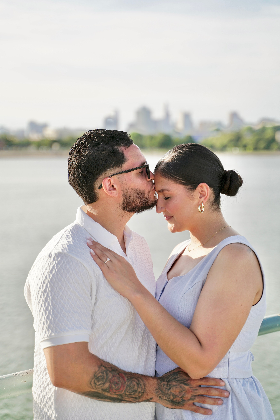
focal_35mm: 63
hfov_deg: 21.6
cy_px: 210
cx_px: 140
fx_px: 735
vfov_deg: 31.9
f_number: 2.8
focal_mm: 63
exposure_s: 1/1000
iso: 100
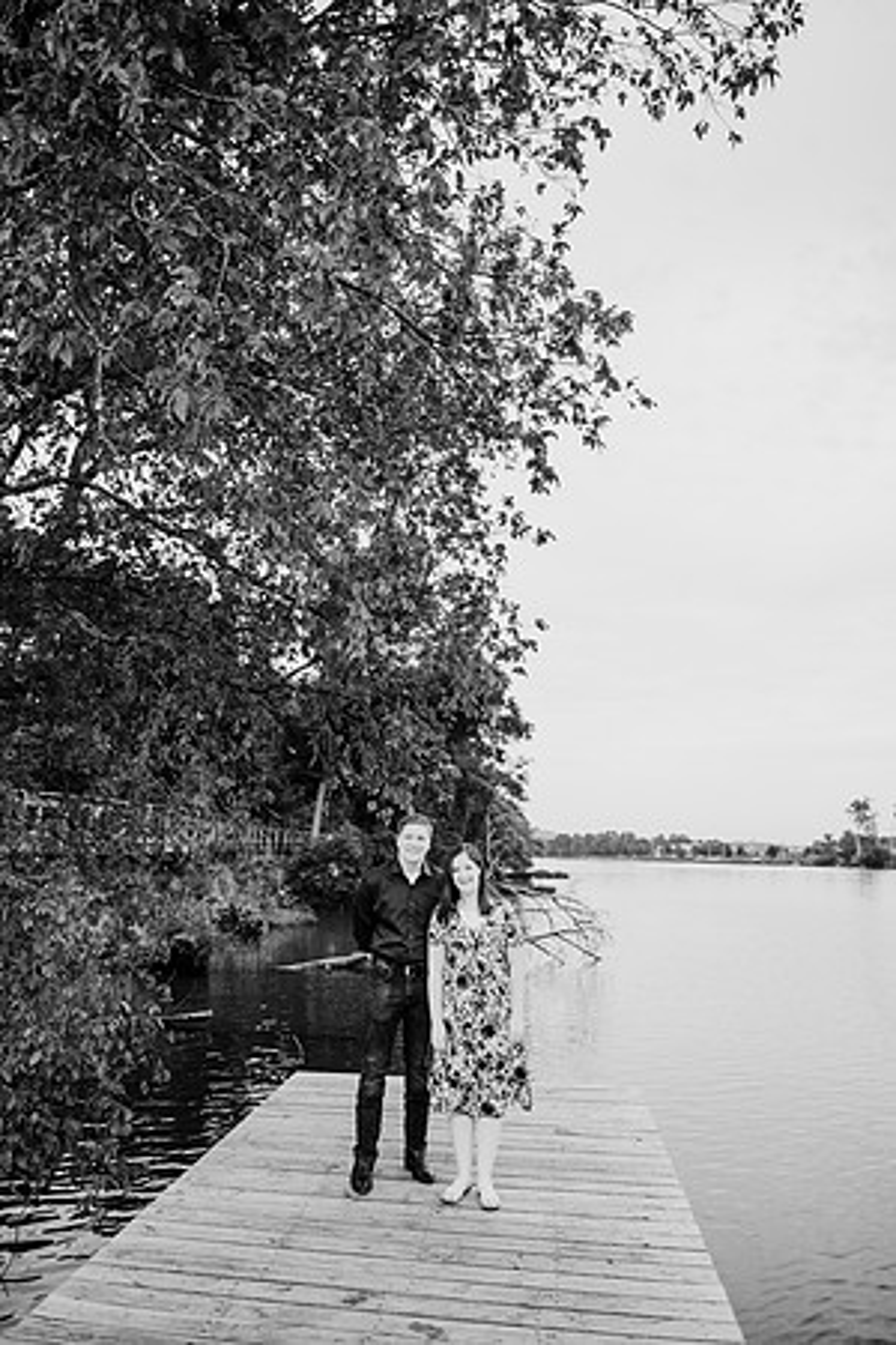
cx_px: 448
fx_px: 896
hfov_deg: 53.1
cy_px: 672
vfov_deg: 73.7
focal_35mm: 24
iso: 200
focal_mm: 24
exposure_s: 1/800
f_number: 2.8
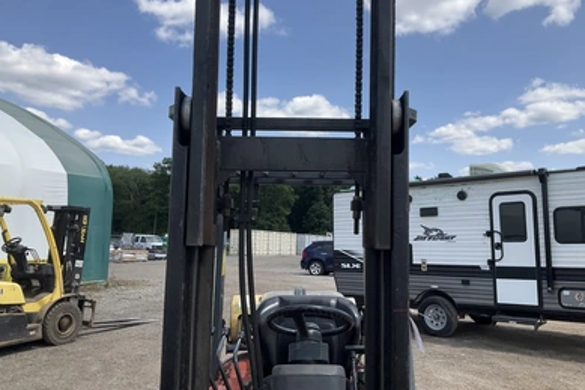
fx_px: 504
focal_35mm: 31
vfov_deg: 42.2
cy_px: 175
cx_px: 299
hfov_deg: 60.3
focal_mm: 3
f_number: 1.8
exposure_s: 1/1675
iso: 25
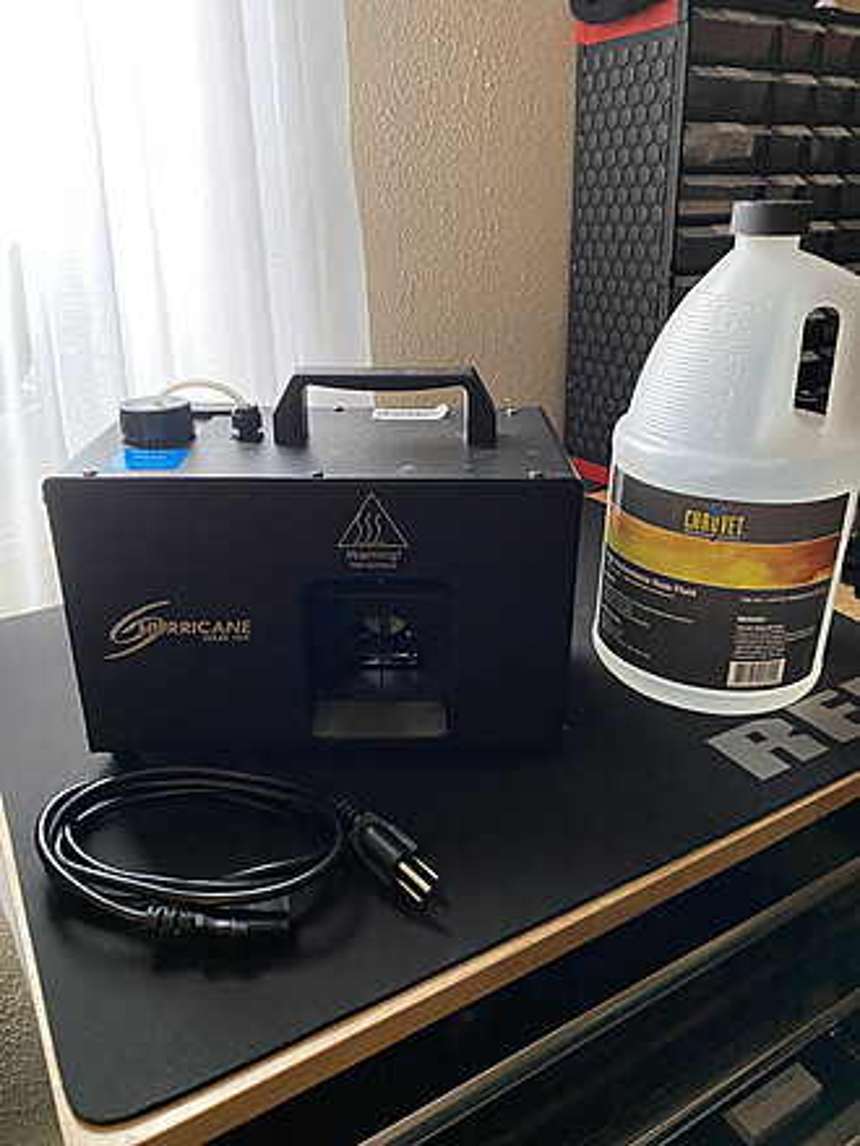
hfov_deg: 53.1
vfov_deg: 67.3
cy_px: 573
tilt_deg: -24.5
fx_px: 861
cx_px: 430
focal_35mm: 26
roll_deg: -0.8
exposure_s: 1/35
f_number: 1.8
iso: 640
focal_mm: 4.25
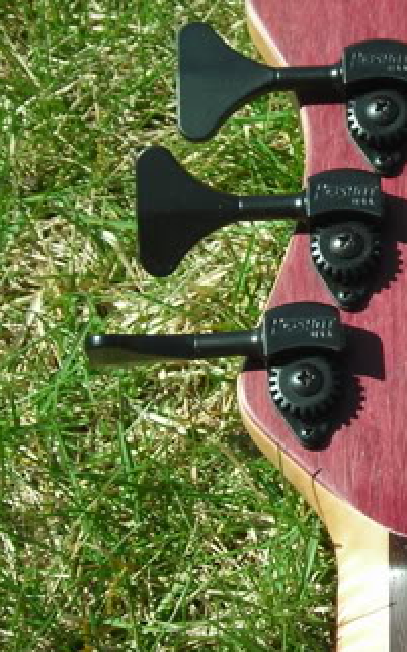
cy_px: 251
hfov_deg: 12.5
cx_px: 433
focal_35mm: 103
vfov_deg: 20.2
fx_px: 1830
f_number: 6.9
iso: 50
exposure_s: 1/130
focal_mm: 7.8
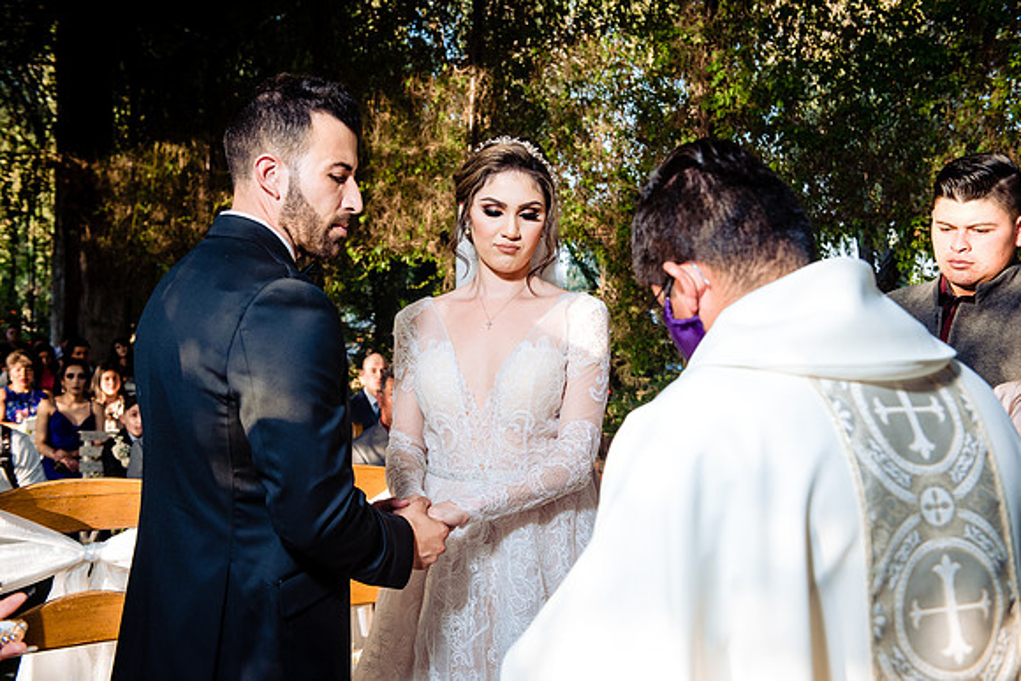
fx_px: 1248
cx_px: 510
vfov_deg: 30.5
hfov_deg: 44.5
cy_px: 340
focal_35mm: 44
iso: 800
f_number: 5.6
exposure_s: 1/200
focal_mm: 44
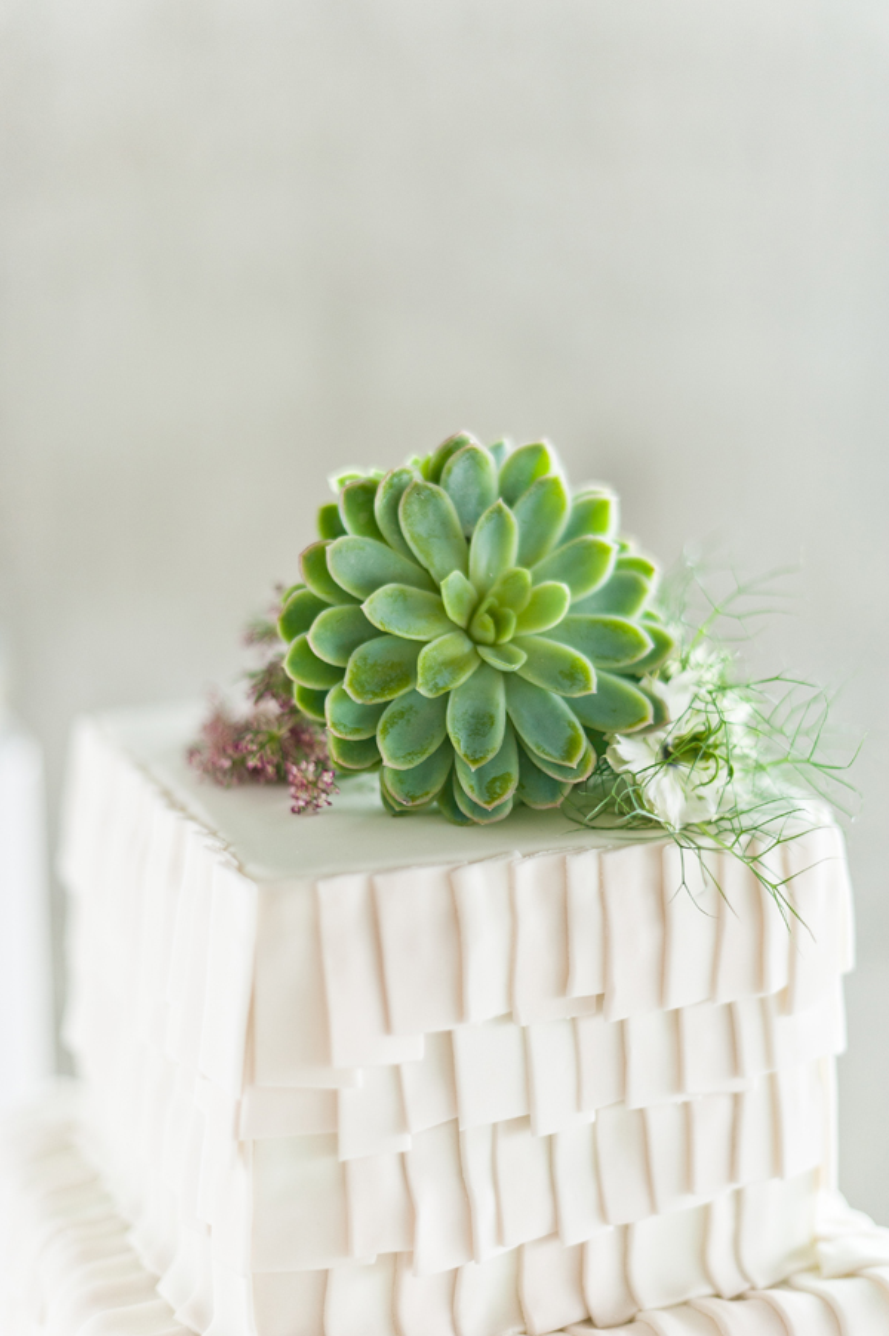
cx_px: 444
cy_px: 668
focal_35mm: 50
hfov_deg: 27.0
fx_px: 1855
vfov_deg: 39.6
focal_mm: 50
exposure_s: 1/400
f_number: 1.4
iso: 200
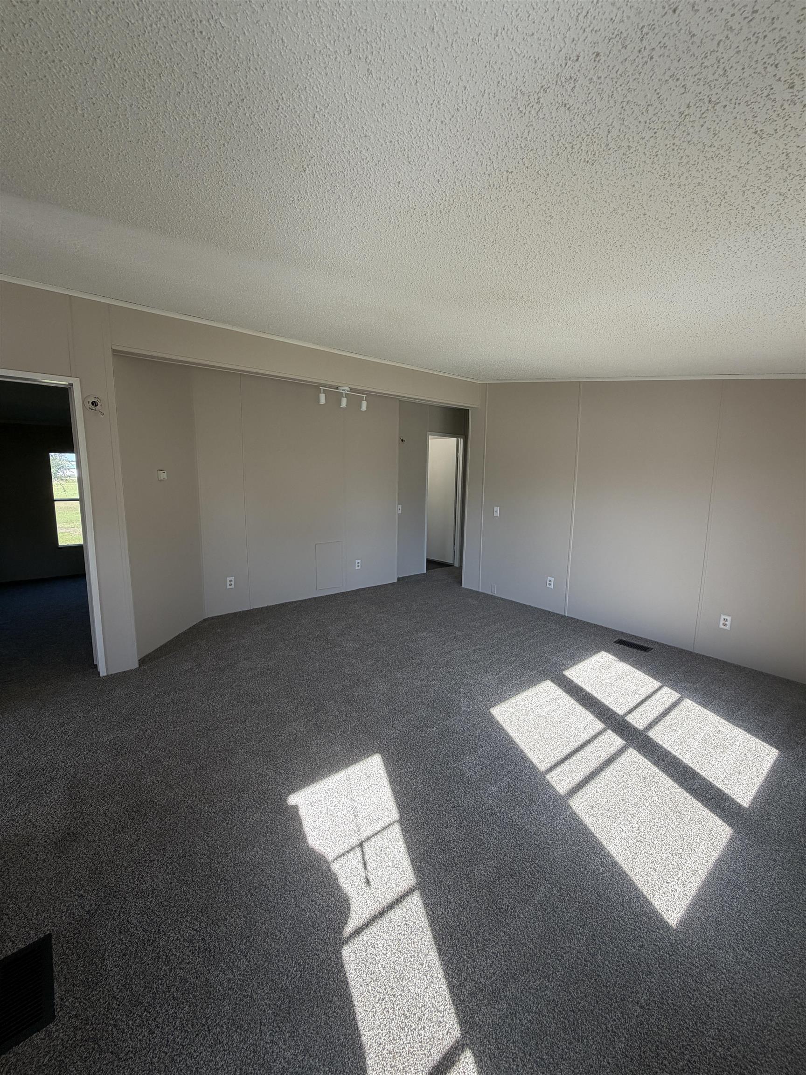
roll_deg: -1.1
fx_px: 435
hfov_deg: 85.7
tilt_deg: -7.4
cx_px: 403
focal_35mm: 14
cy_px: 538
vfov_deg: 102.1
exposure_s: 1/134
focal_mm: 2.22
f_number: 2.2
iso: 50
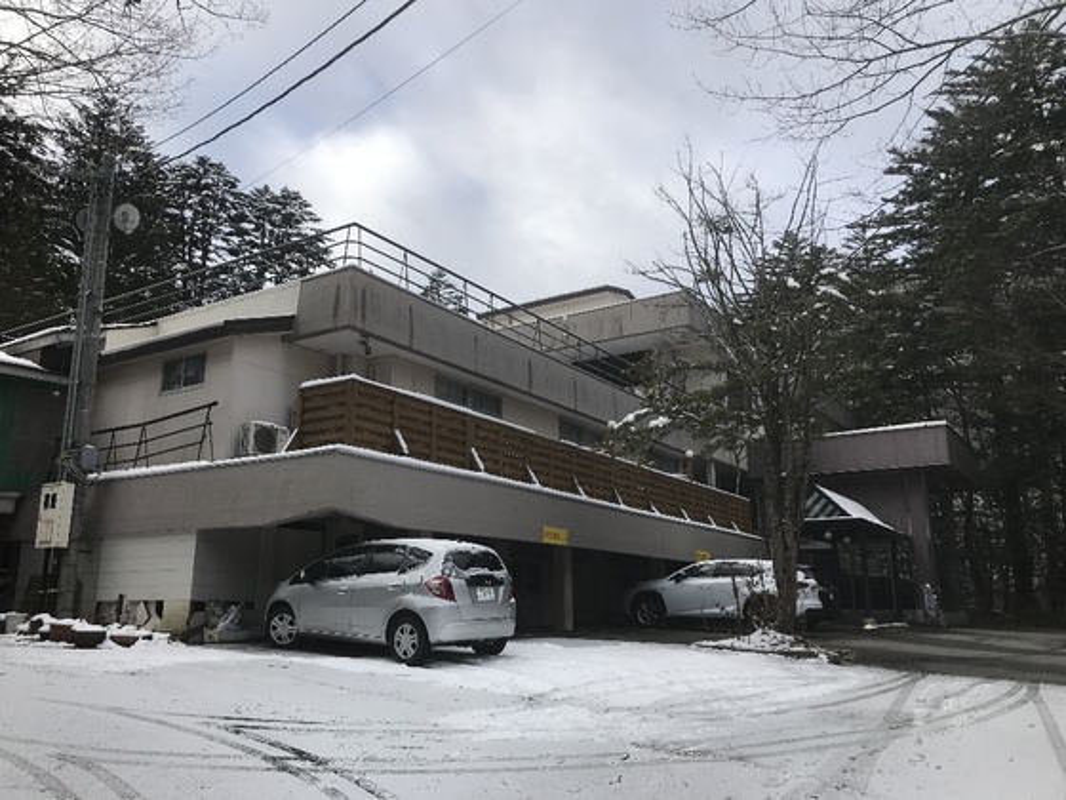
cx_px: 533
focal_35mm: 28
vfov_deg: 49.7
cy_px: 400
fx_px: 862
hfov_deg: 63.4
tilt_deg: +14.5
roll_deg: -0.1
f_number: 1.8
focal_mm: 3.99
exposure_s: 1/1198
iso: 20
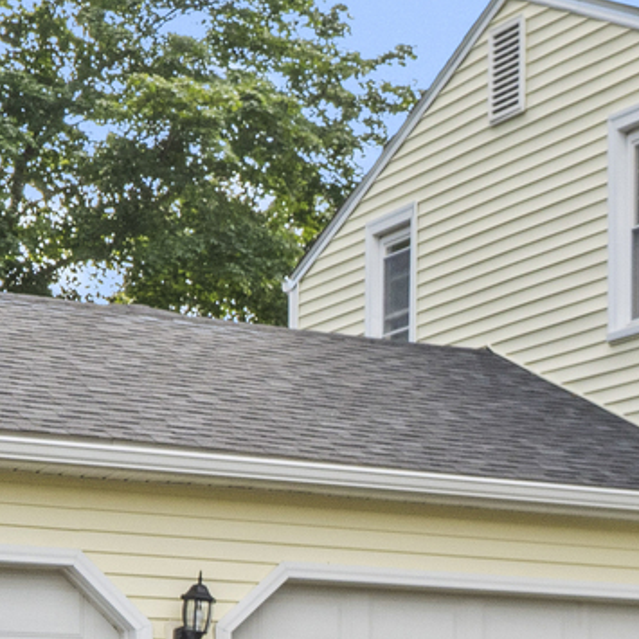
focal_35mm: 103
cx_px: 1064
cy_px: 751
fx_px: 2151
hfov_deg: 15.1
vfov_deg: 16.3
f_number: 7.1
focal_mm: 14
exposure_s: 1/200
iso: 320
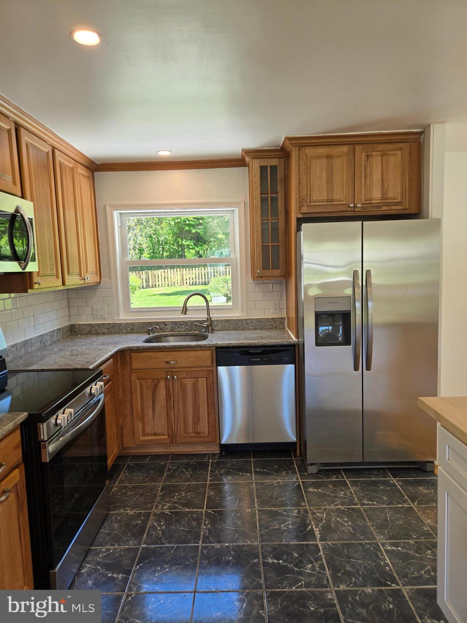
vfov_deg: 73.9
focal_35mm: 23
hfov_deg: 58.9
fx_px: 414
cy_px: 312
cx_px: 234
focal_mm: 5.4
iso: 80
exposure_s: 1/180
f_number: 1.8
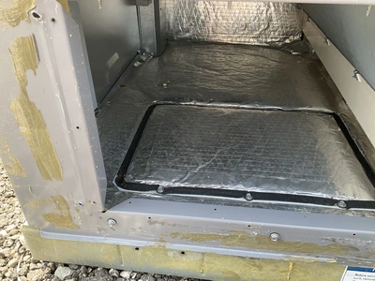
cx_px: 188
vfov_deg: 48.2
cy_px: 140
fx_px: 314
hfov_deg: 61.7
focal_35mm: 29
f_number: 1.8
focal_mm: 3
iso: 20
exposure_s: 1/126
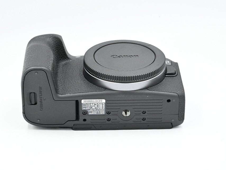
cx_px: 111
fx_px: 686
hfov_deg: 18.7
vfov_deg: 14.1
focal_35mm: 105
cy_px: 85
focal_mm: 96
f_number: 14
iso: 200
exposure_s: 1/15
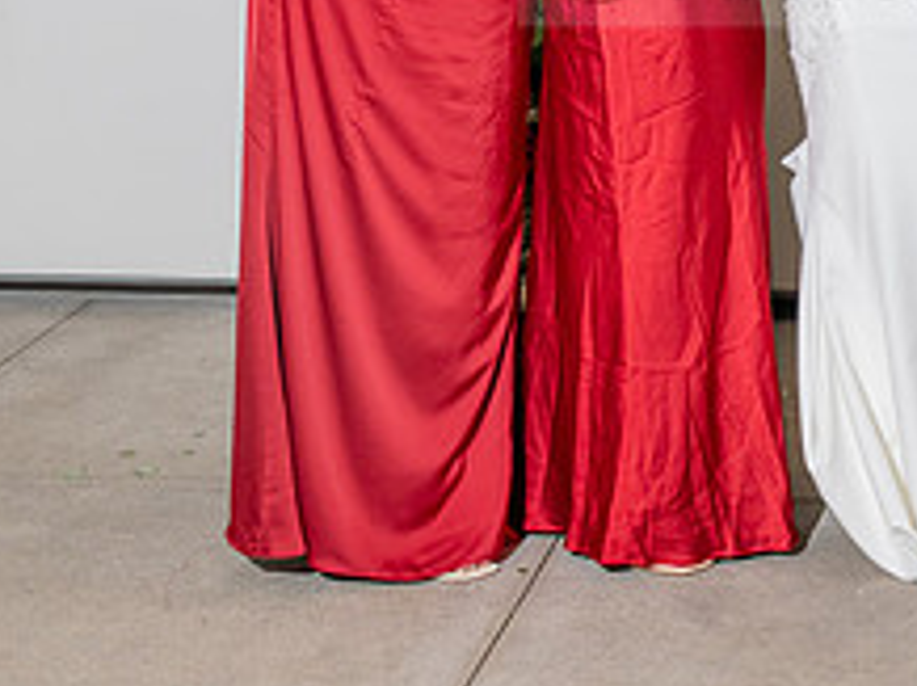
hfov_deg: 16.7
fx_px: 3070
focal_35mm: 116
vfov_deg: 12.5
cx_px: 849
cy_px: -76
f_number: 5.6
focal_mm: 44
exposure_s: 1/200
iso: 800
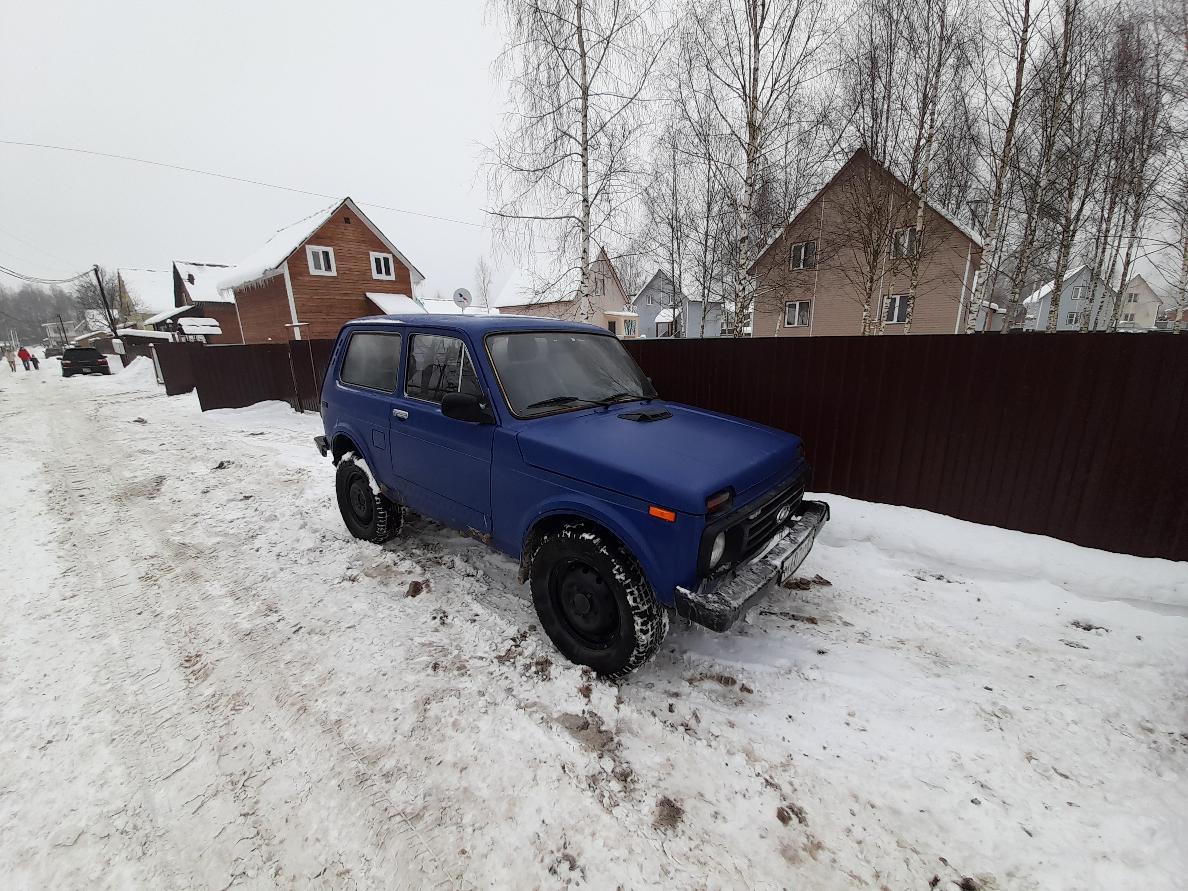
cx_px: 594
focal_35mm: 13
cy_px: 446
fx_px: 446
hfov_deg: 106.2
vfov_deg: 89.9
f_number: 2.2
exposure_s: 1/148
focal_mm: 1.42
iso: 40
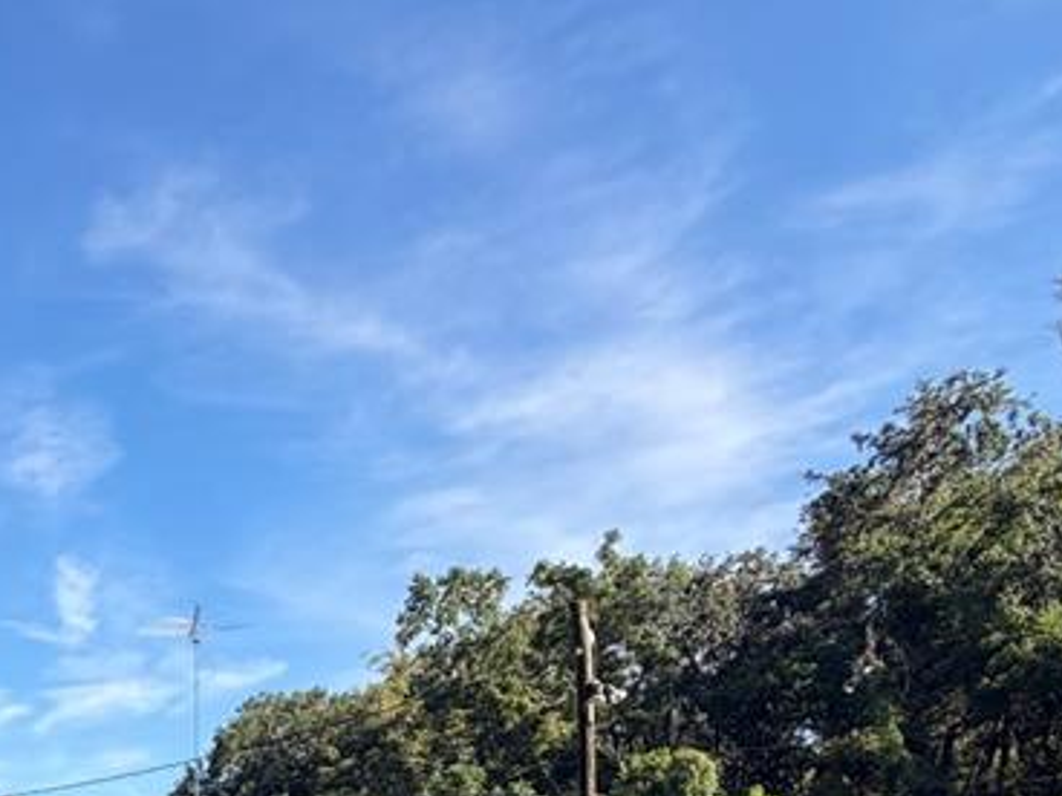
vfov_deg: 29.1
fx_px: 1196
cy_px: 1058
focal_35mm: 39
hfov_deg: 40.8
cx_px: -35
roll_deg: +1.4
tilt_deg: -5.9
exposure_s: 1/672
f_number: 2.2
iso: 40
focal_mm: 2.22
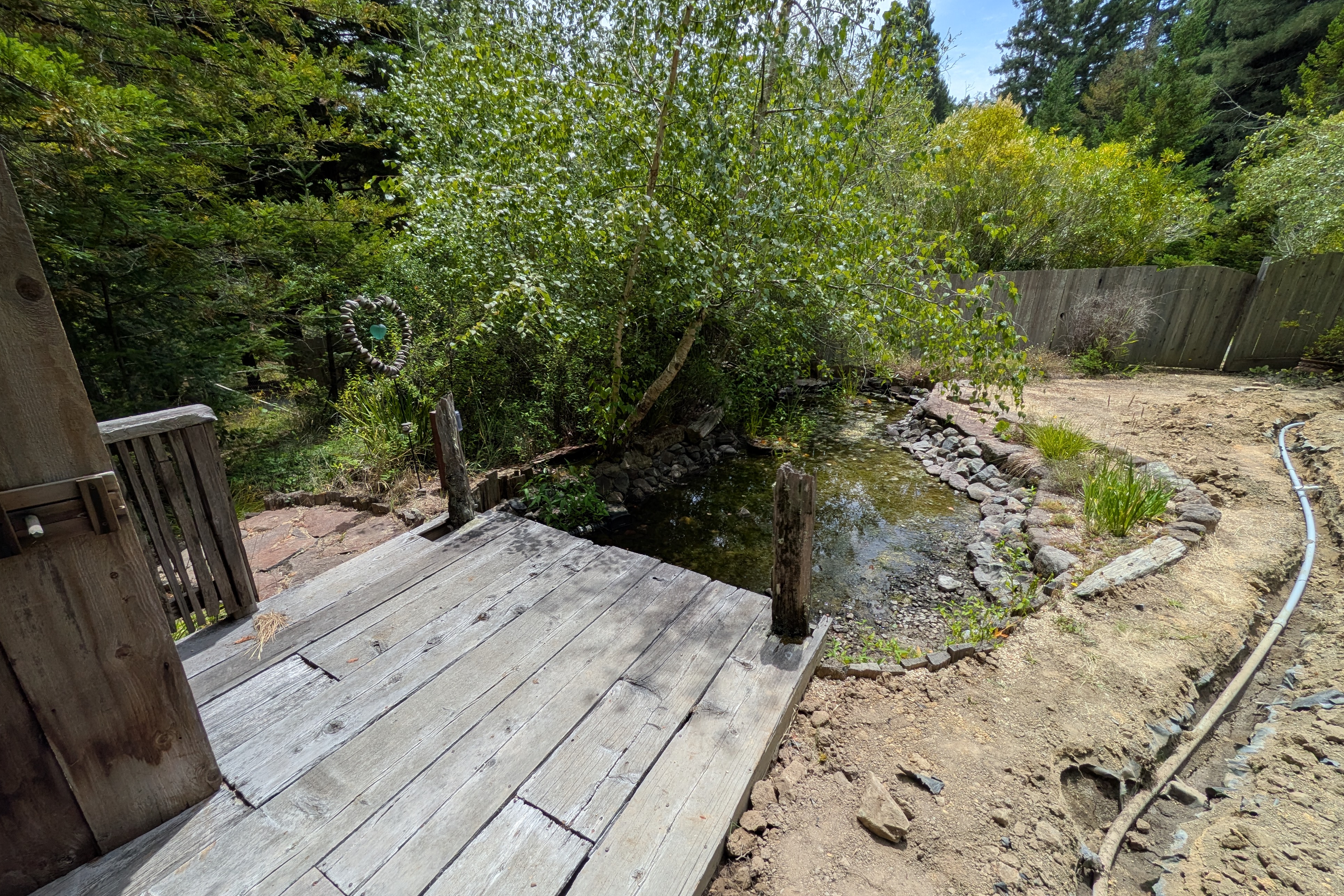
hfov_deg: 100.4
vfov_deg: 77.3
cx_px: 683
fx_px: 560
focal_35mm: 15
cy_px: 466
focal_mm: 1.83
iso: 49
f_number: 2.2
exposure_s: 1/1235
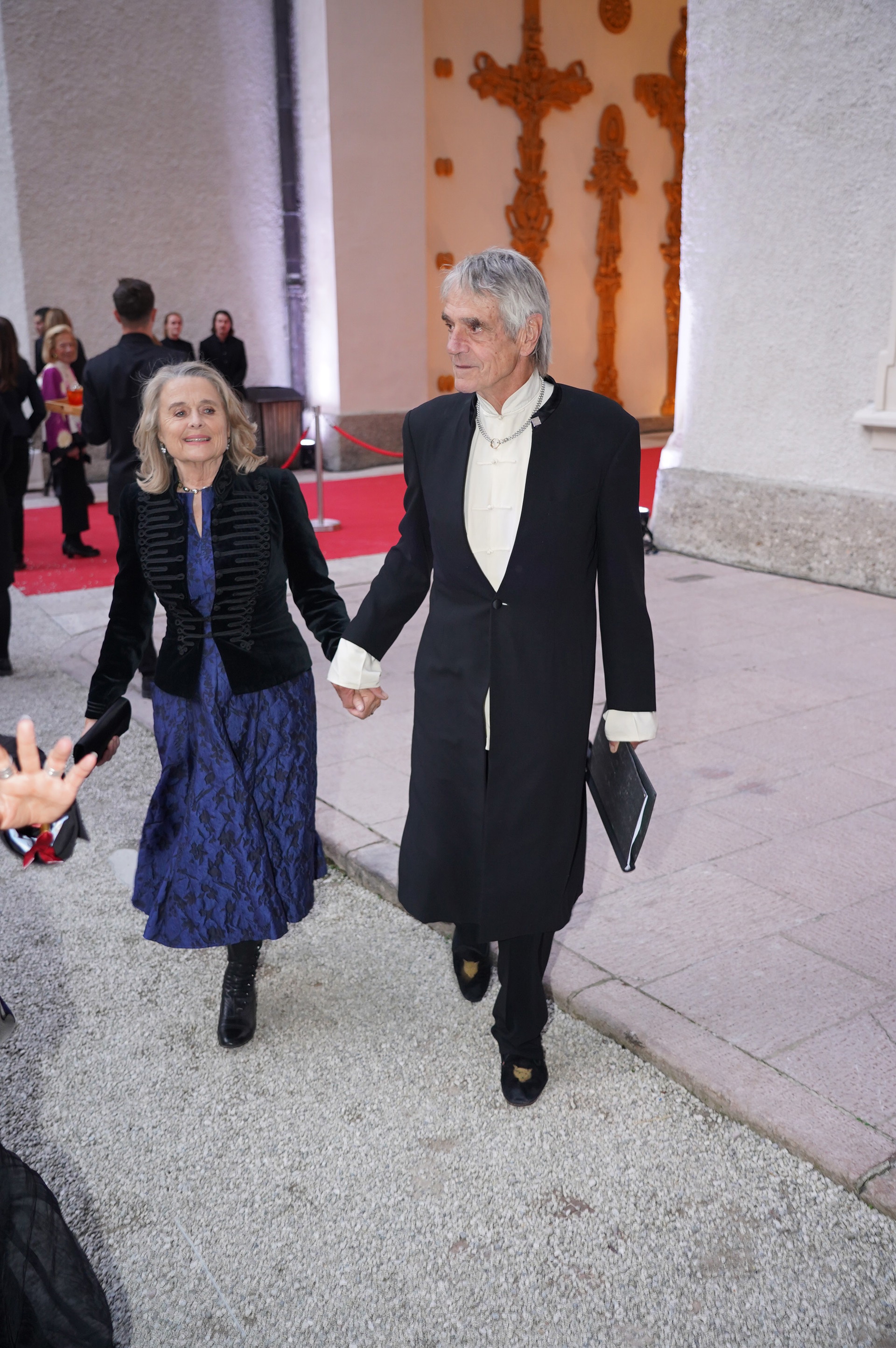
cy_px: 674
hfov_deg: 39.9
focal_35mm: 33
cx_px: 448
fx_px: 1234
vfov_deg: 57.3
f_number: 4
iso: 1250
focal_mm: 33
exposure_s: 1/100
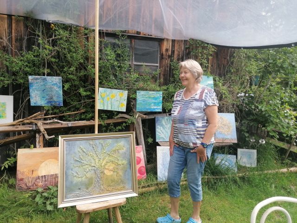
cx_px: 148
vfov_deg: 51.4
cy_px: 112
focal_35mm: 27
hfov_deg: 65.3
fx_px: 232
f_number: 1.8
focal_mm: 4.75
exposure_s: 1/254
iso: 50
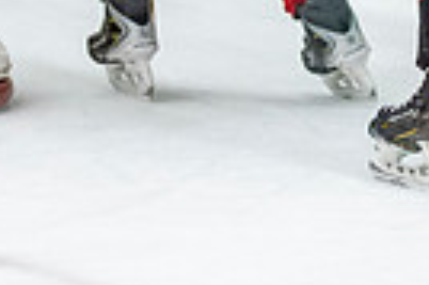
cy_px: -226
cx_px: 611
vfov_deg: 2.4
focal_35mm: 571
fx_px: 6796
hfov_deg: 3.6
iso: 2000
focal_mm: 82
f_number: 3.2
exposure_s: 1/640
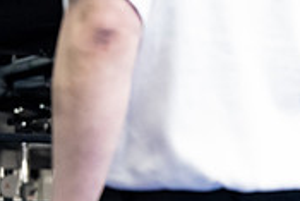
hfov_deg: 11.3
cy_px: 222
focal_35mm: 172
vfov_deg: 7.9
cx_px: 494
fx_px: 1434
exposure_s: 1/1000
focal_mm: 52
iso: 8000
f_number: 2.8
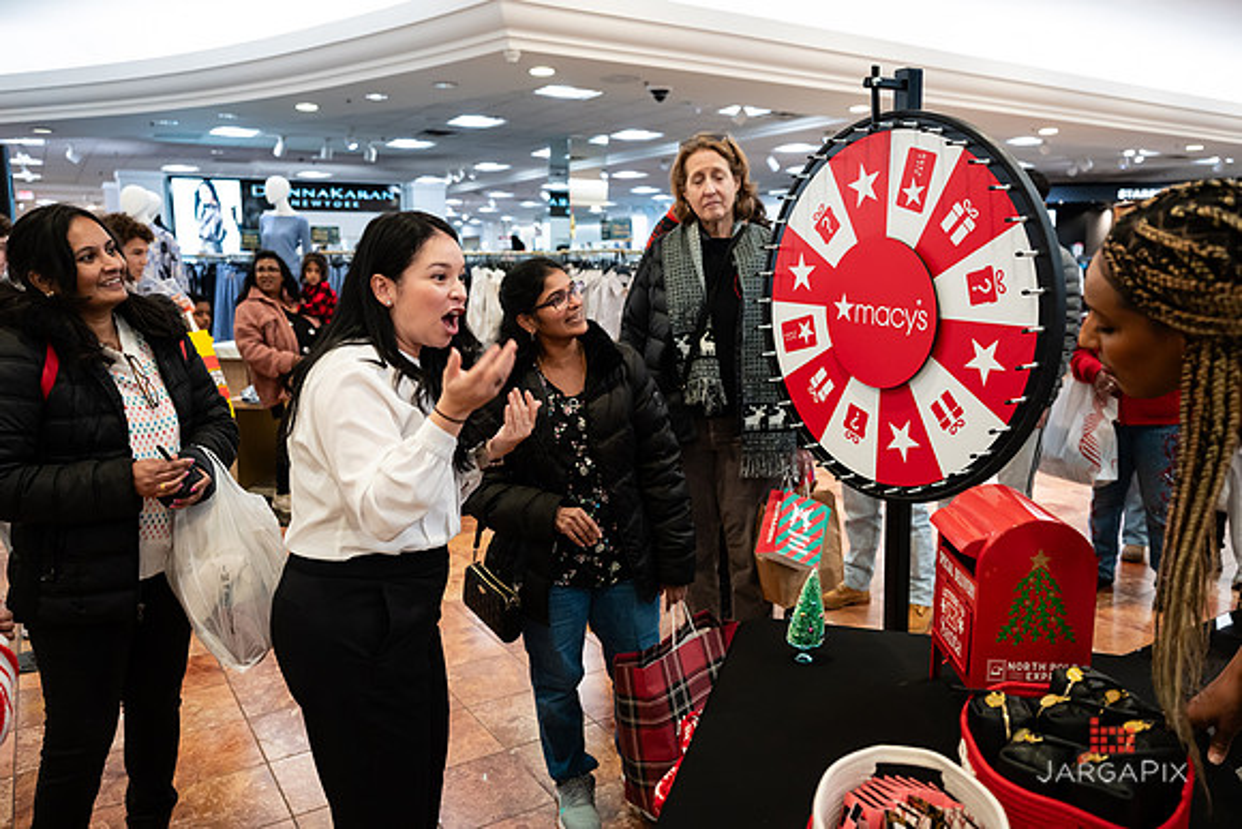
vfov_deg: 48.7
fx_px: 916
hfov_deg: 68.3
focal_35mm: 27
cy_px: 414
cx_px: 621
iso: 1000
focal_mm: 26.5
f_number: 3.2
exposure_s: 1/160
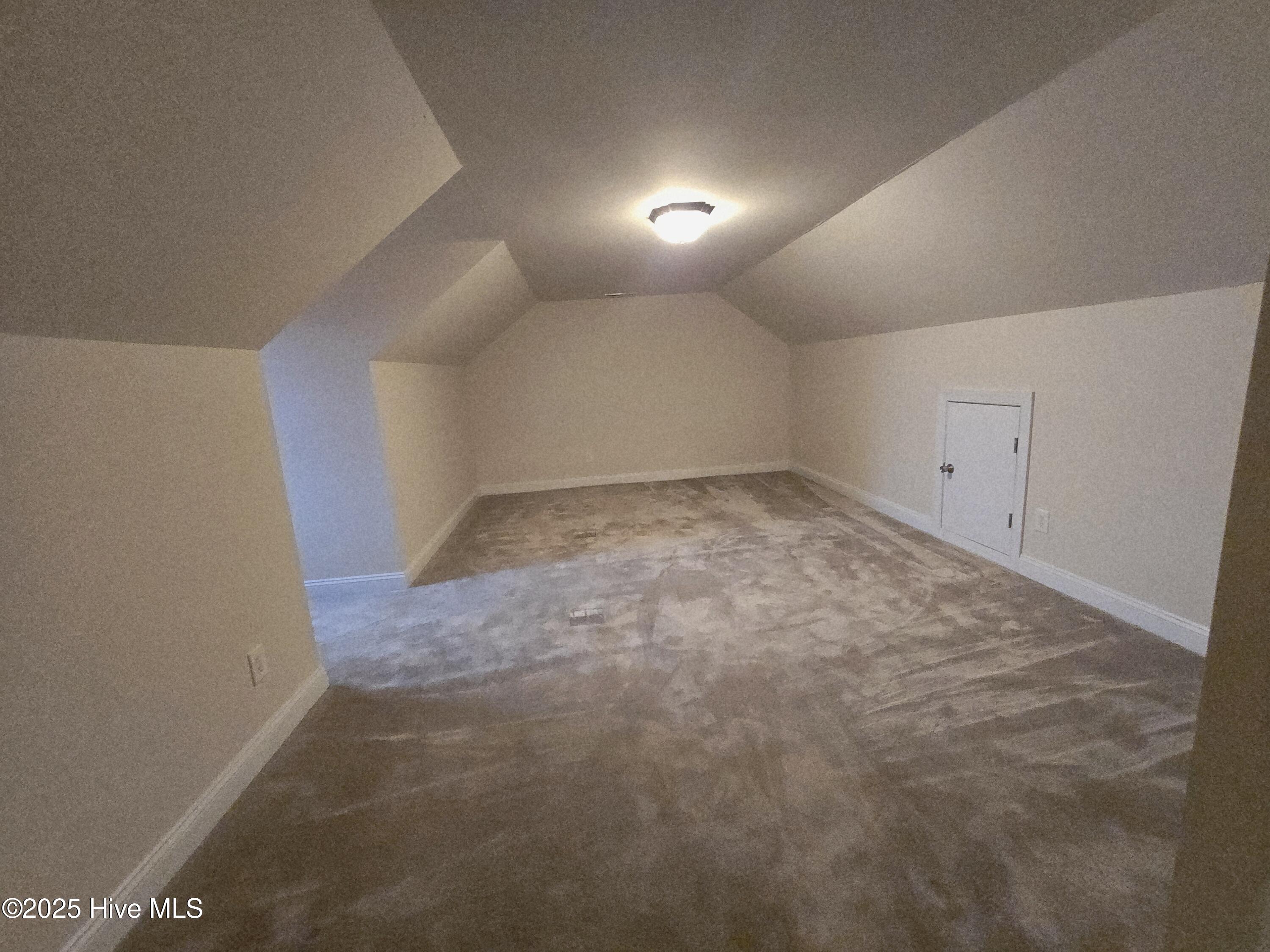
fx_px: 477
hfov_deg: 106.2
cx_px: 635
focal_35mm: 13
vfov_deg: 89.9
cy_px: 476
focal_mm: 2.2
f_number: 2.2
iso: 1000
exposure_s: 1/60.2
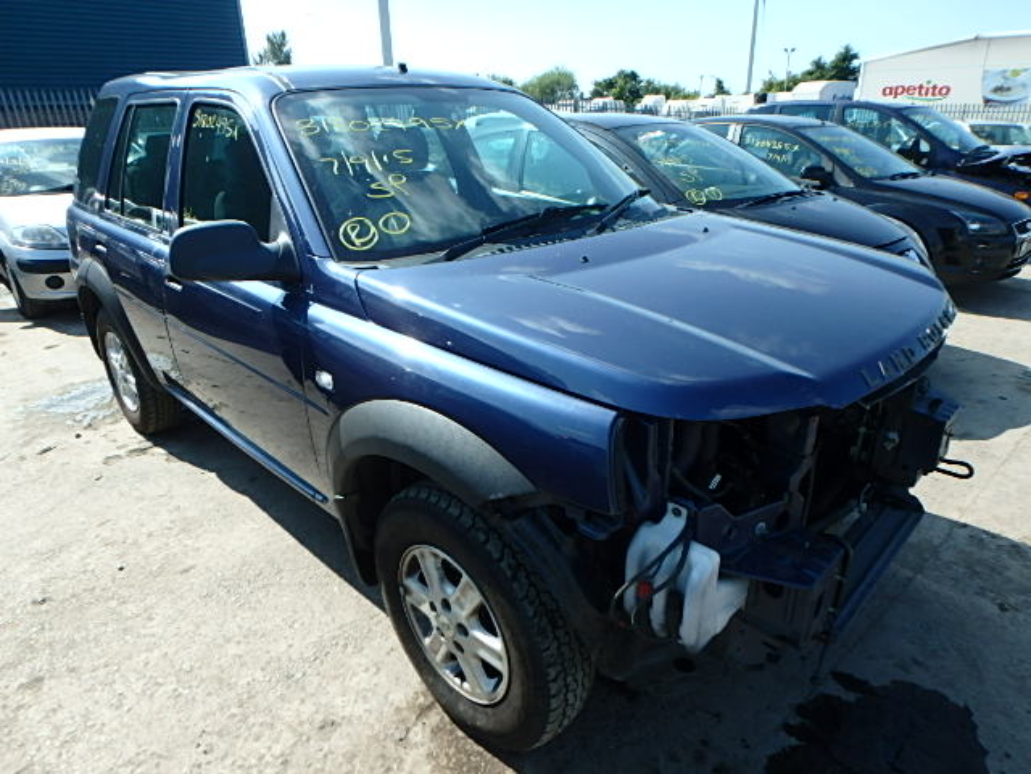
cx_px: 516
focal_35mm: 21
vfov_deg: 63.4
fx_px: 625
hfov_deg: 79.0
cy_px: 387
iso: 125
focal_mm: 3.7
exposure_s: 1/640
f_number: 3.5
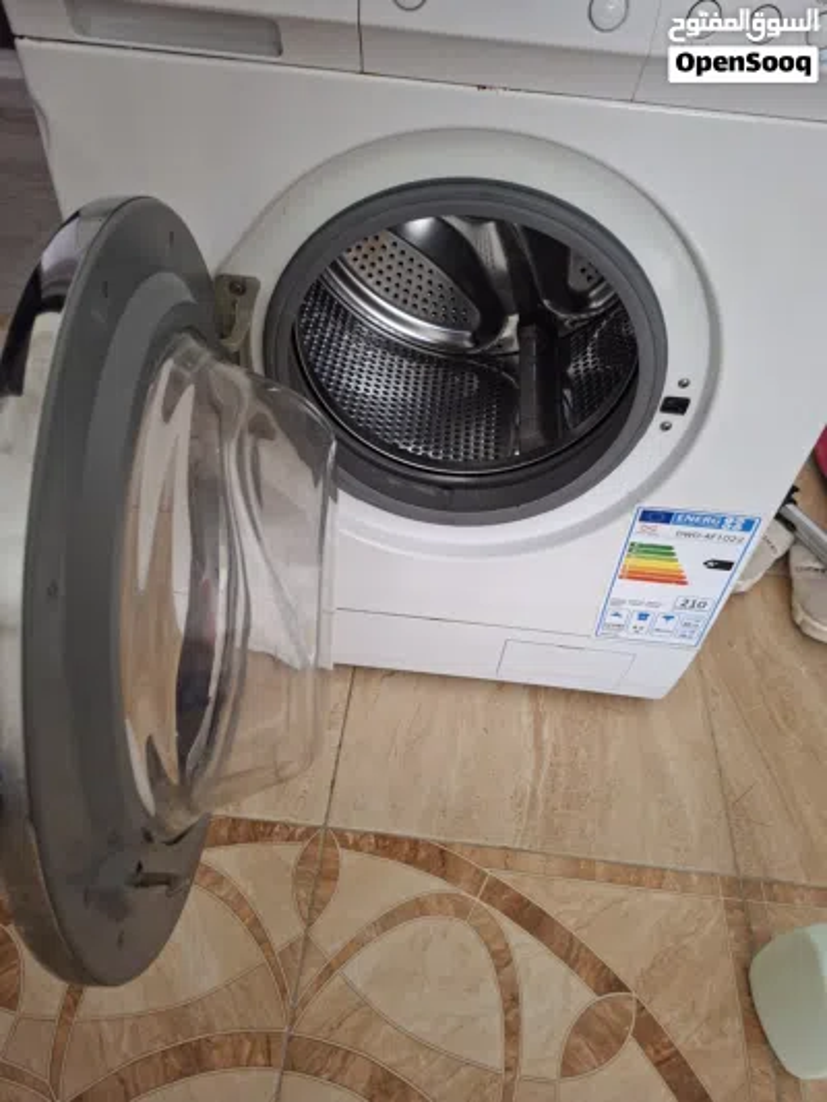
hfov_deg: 58.9
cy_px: 551
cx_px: 414
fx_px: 732
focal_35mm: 23
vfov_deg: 73.9
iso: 400
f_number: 1.8
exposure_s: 1/25
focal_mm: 5.54
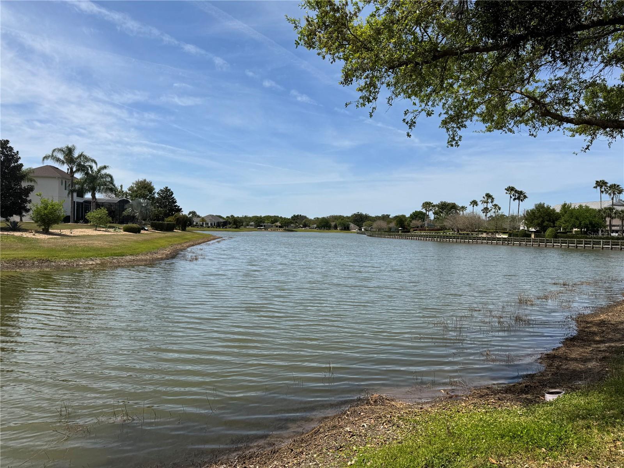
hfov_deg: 71.6
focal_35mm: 24
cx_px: 312
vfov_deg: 56.8
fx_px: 433
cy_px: 234
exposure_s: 1/7092
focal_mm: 6.76
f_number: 1.78
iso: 80
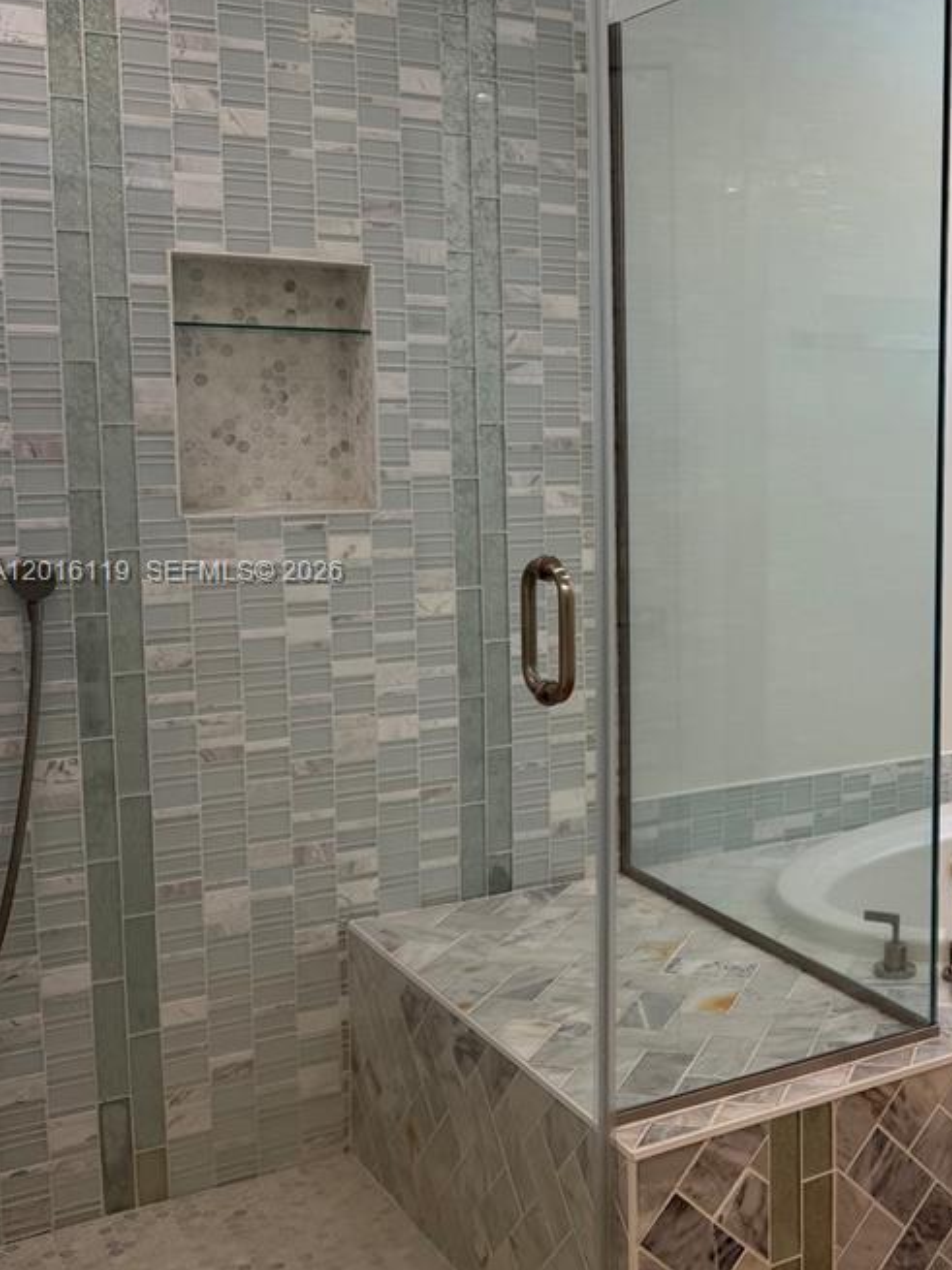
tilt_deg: -6.0
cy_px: 574
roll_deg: -0.8
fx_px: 1614
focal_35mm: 44
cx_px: 857
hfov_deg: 31.3
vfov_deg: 42.9
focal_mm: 6.76
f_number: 1.78
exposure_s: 1/150
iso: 80
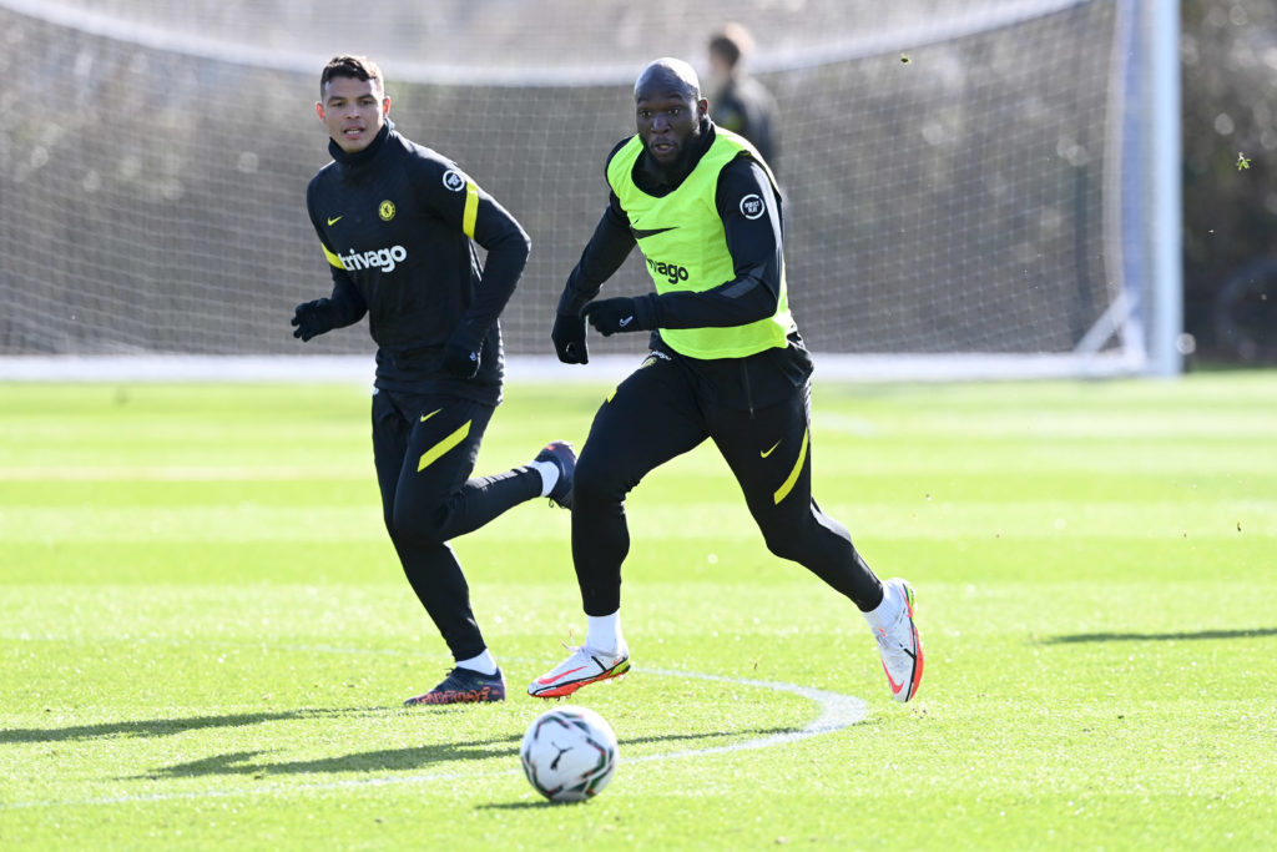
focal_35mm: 400
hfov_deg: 5.2
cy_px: 426
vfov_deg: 3.4
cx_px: 638
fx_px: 14190
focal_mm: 400
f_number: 4.5
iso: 800
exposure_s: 1/2000
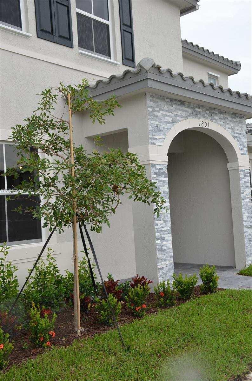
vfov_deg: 48.0
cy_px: 190
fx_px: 427
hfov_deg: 32.8
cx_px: 126
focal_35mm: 40
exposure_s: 1/250
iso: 180
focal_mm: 27
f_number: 8
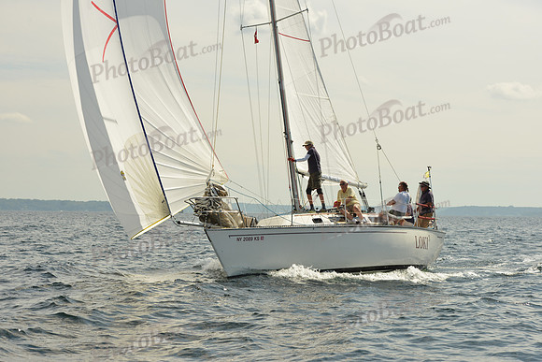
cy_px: 181
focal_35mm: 92
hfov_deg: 22.1
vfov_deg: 14.9
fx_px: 1385
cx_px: 271
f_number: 9
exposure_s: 1/1250
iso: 320
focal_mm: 92
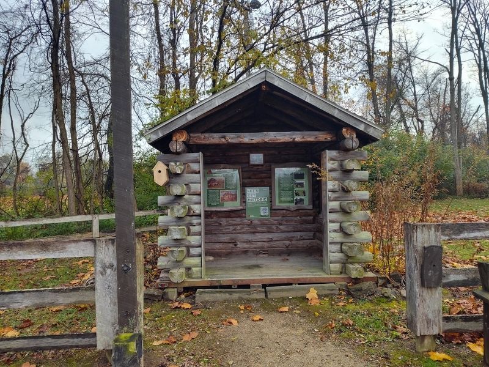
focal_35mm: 23
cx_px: 244
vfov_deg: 58.9
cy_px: 184
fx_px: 325
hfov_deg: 73.9
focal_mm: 5.56
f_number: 1.8
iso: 100
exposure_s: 1/221
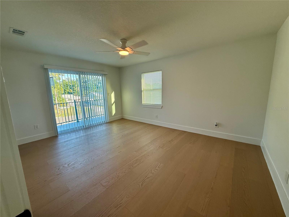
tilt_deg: -8.1
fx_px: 117
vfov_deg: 85.7
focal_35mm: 14
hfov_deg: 102.1
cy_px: 108
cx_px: 144
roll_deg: +1.6
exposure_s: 1/108
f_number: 2.2
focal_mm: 2.22
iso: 64
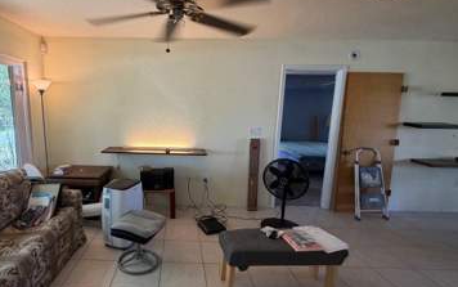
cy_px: 152
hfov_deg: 83.6
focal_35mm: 20
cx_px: 175
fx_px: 250
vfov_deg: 59.7
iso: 200
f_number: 2.2
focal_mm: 2.22
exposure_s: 1/60
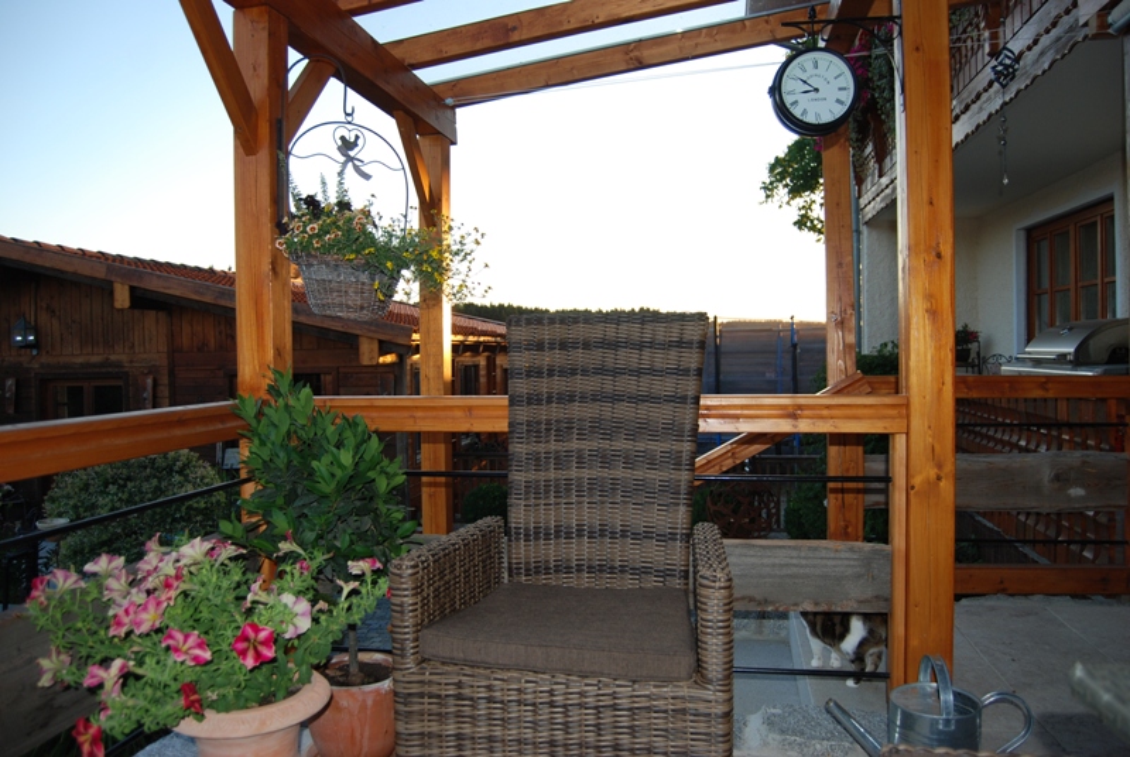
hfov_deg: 67.3
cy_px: 378
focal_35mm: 27
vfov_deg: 48.1
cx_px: 565
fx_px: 849
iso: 160
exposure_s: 1/125
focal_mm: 18
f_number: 3.5
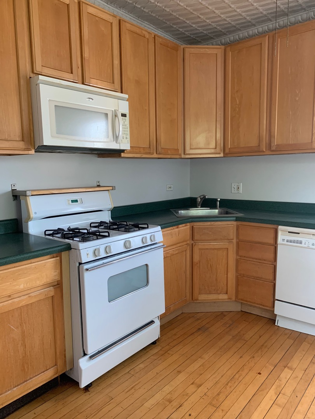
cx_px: 158
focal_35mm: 26
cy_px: 210
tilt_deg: -7.0
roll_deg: +1.4
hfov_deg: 53.1
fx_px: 315
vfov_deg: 67.3
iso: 320
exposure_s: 1/60
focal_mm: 4.25
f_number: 1.8
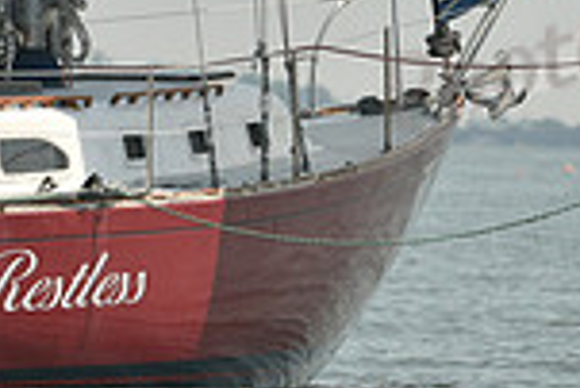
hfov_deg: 1.6
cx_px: 184
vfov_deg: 1.1
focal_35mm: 1265
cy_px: -113
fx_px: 20400
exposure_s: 1/1250
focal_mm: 330
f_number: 8
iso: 320
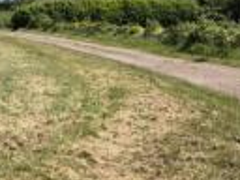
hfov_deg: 15.9
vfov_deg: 14.1
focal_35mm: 105
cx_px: -192
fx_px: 728
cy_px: 65
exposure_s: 1/2208
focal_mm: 5.4
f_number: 1.8
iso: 25
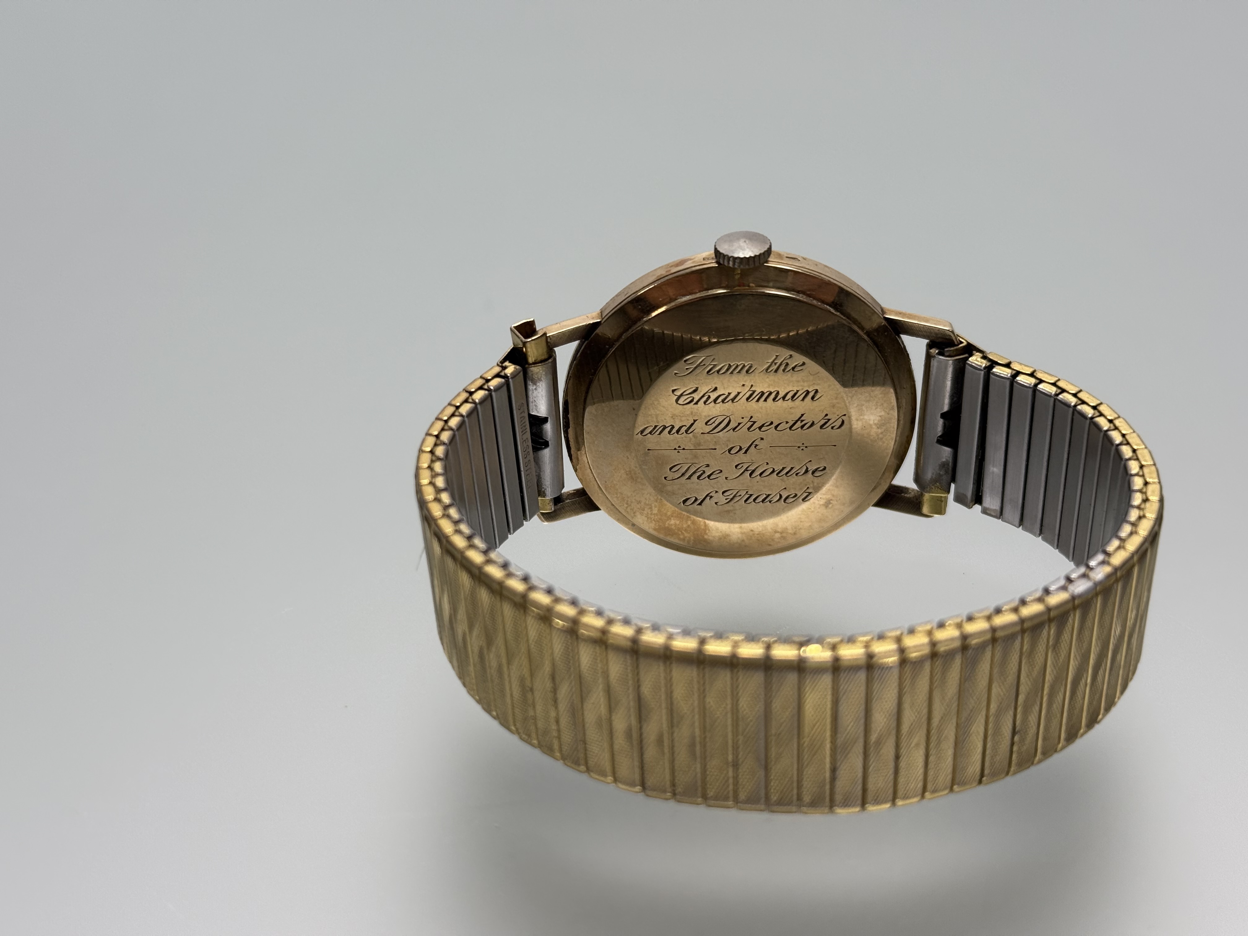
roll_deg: +2.2
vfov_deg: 30.3
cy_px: 468
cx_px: 624
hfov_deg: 39.7
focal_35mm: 48
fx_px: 1731
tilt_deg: -23.4
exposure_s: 1/100
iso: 50
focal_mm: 6.76
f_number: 1.78
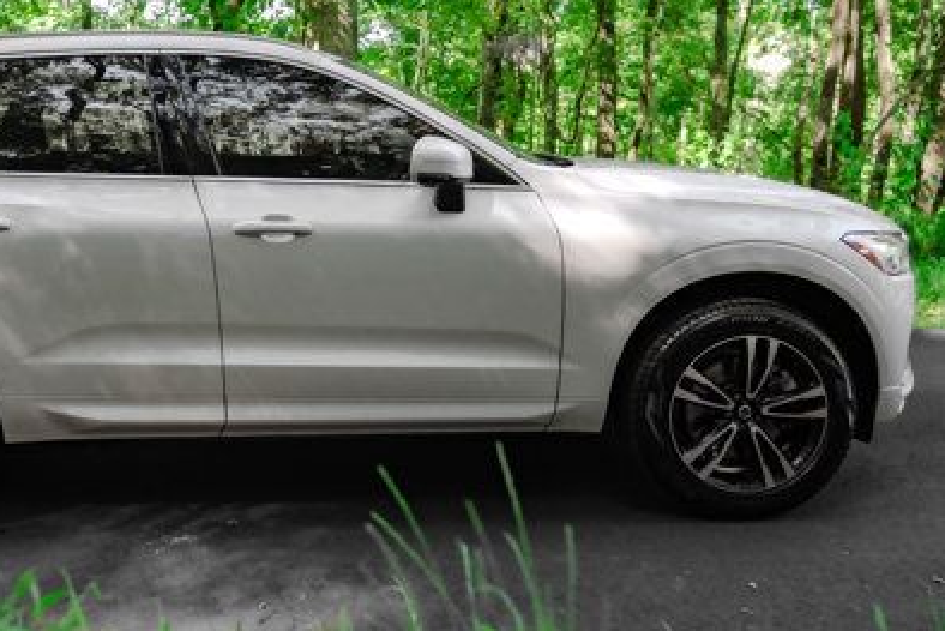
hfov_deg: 47.4
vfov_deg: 33.8
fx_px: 1024
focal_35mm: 39
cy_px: 188
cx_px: 216
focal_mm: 24
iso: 640
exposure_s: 1/400
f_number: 4
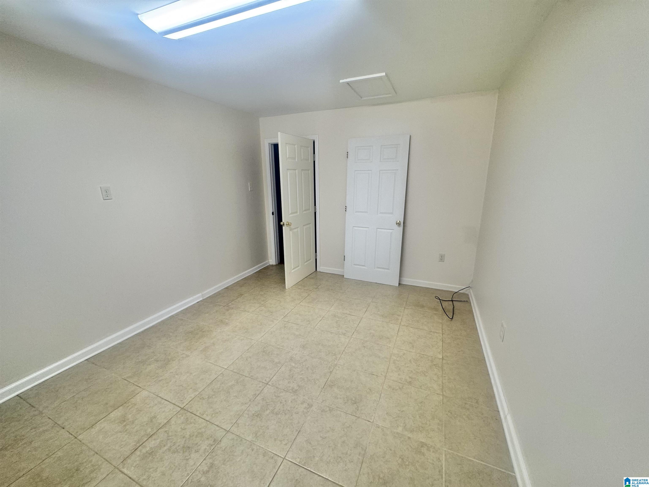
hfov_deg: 102.1
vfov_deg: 85.7
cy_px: 244
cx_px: 324
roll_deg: +0.6
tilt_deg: -14.9
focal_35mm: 14
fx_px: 262
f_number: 2.2
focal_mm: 2.22
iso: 100
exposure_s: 1/120
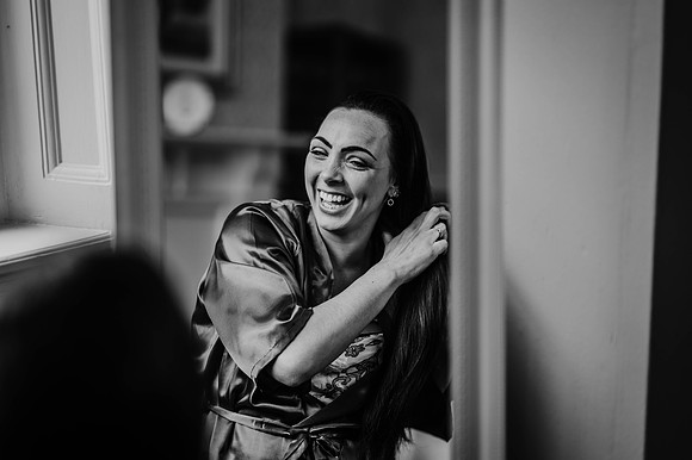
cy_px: 230
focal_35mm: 85
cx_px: 346
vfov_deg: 16.1
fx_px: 1633
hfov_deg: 23.9
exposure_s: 1/125
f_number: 1.8
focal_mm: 85
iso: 320
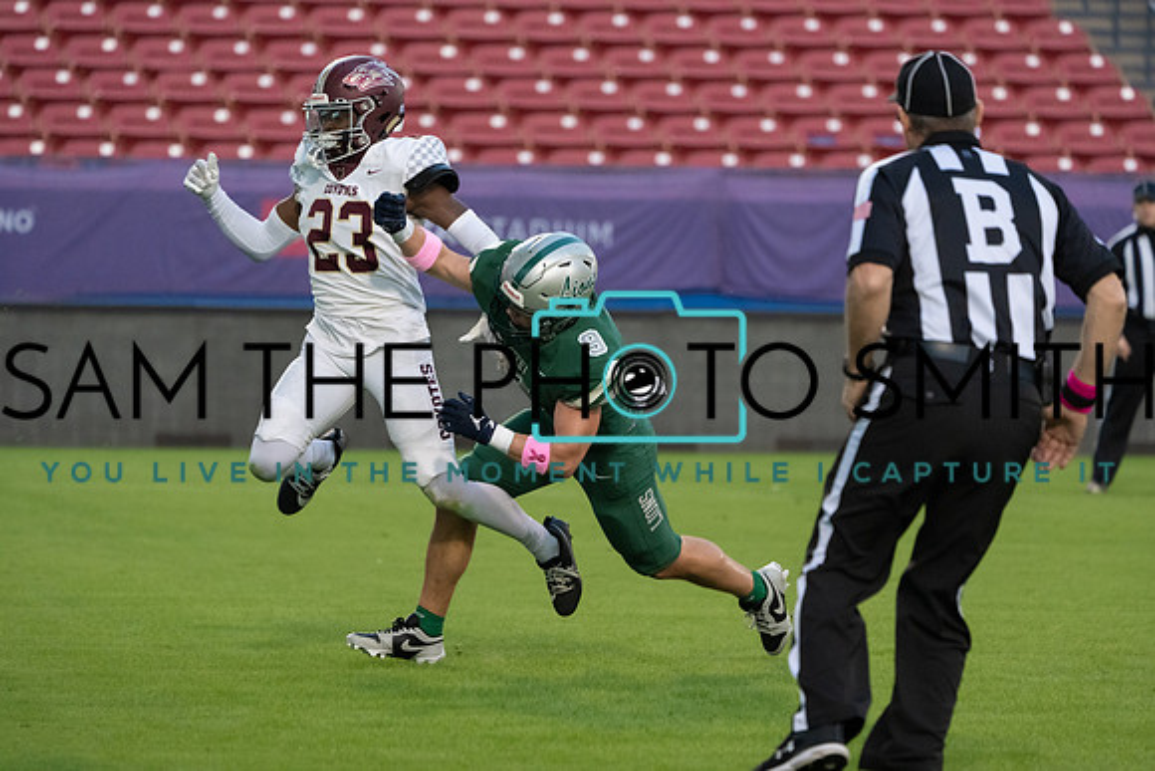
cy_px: 386
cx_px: 578
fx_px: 9242
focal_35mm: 288
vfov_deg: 4.8
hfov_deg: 7.2
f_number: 5.6
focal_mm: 288
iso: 6400
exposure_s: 1/1250
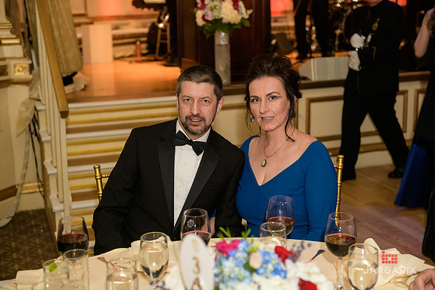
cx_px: 218
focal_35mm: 52
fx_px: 628
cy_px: 145
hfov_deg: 38.2
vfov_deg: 26.0
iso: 1600
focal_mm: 52
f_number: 3.2
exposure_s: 1/100
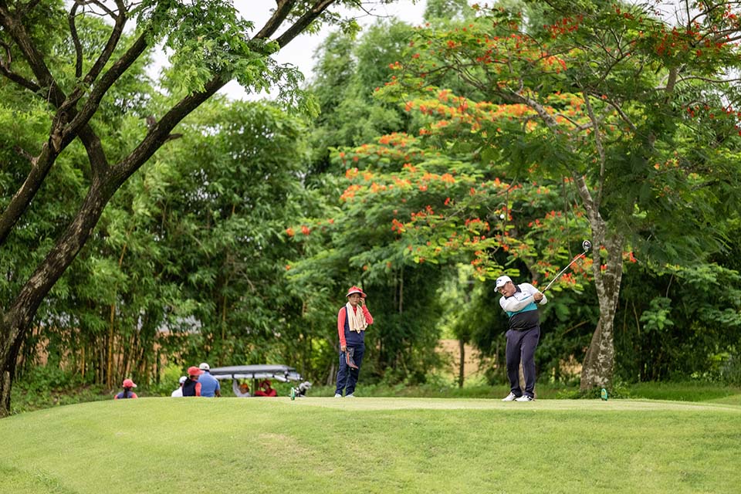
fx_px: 4116
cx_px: 370
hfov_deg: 10.3
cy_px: 247
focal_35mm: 200
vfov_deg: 6.9
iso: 1600
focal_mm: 200
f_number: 2.8
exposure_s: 1/2000
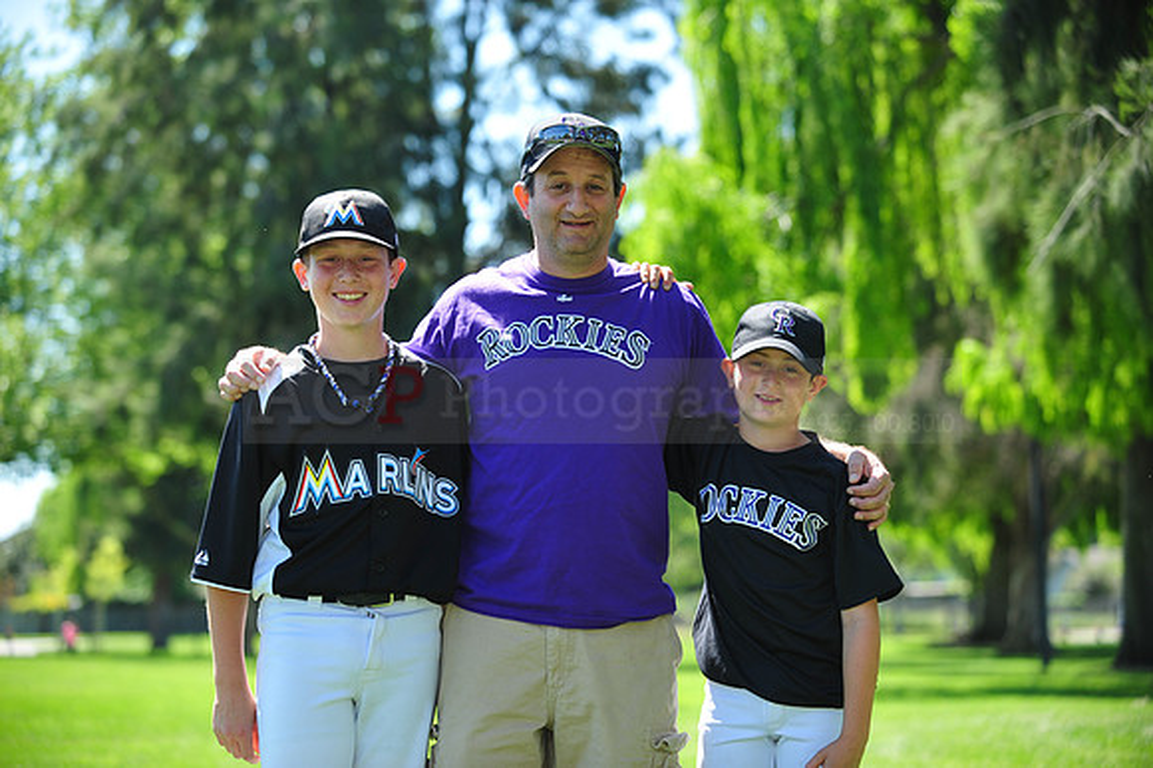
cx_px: 576
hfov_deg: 20.4
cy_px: 384
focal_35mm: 100
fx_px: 3201
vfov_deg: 13.7
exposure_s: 1/500
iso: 200
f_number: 4
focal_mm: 100
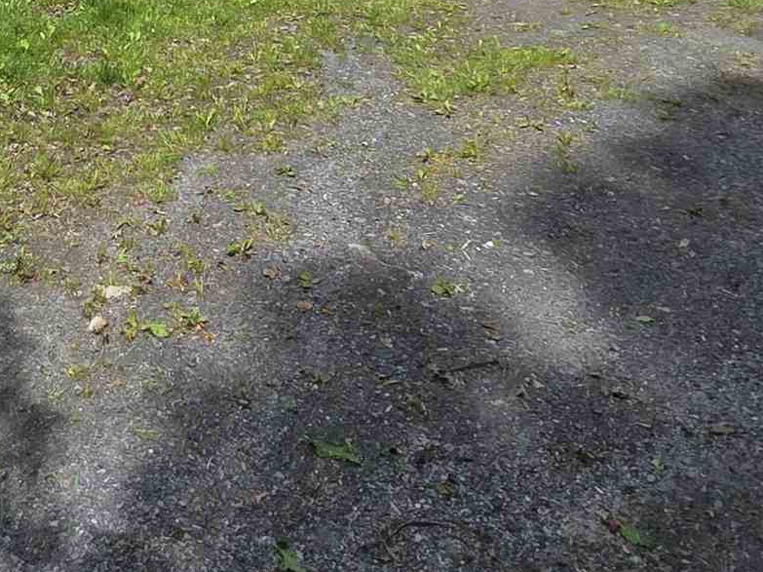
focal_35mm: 51
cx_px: 126
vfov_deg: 21.0
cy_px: -415
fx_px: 1124
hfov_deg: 35.9
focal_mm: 2.2
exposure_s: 1/2049
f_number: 1.9
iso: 40
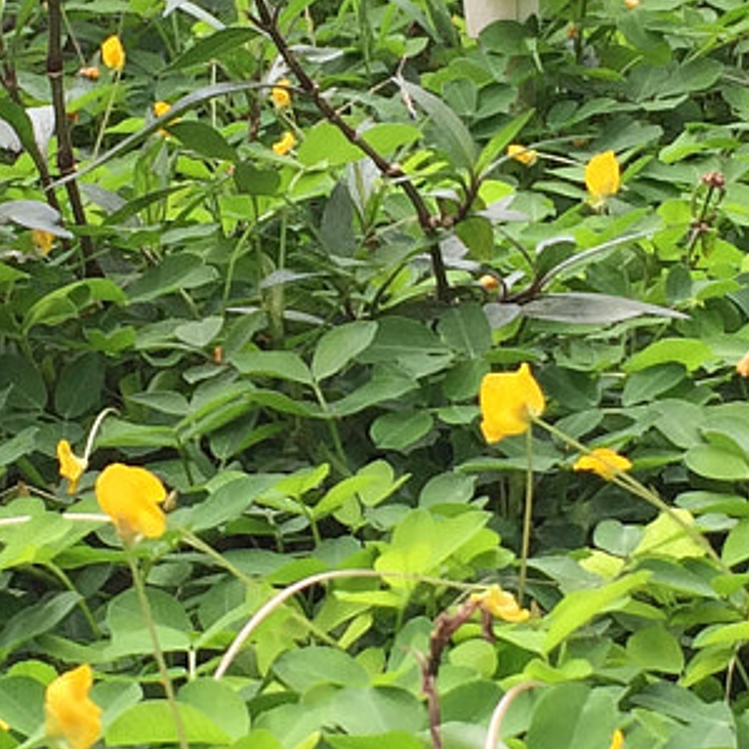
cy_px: 248
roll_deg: +0.6
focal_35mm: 137
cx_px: 306
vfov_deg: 12.7
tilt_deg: -11.7
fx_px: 3354
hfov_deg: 12.7
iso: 32
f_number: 2.2
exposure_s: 1/324
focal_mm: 4.15
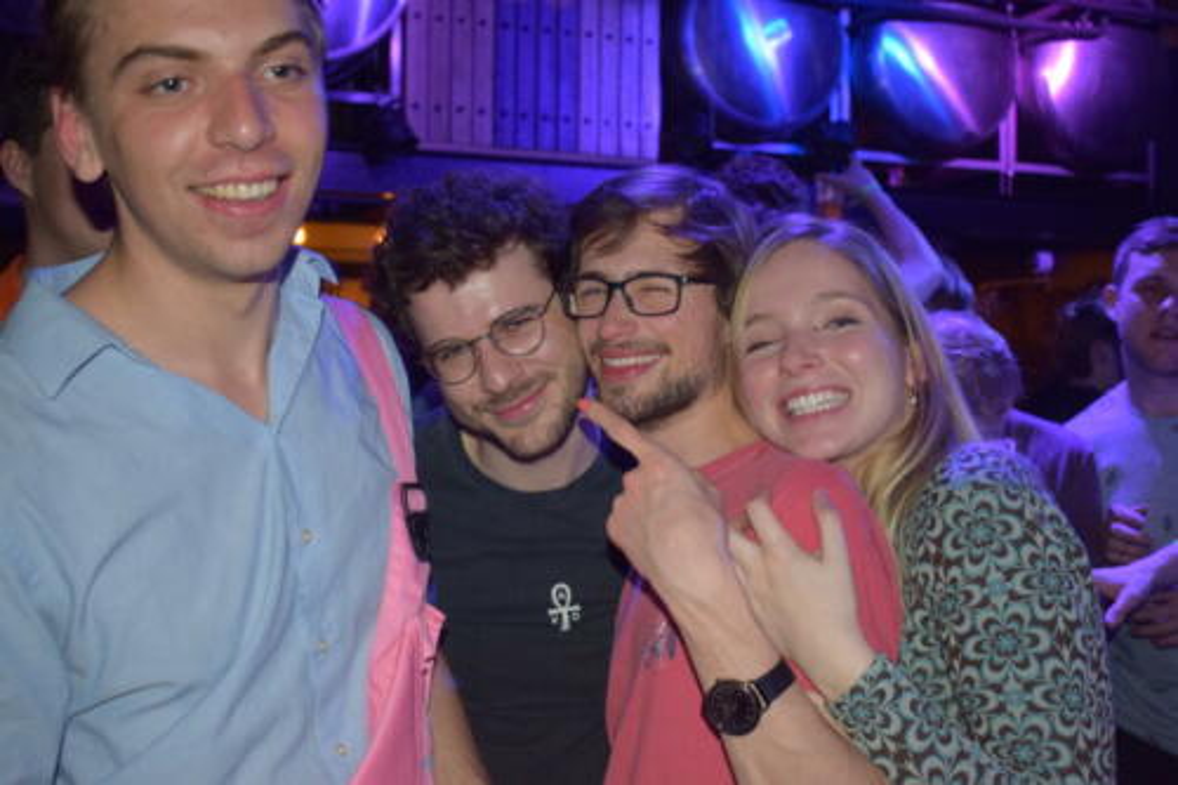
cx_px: 589
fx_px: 1325
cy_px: 392
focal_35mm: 40
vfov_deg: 33.0
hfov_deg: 47.9
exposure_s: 1/60
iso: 1250
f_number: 4
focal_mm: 27
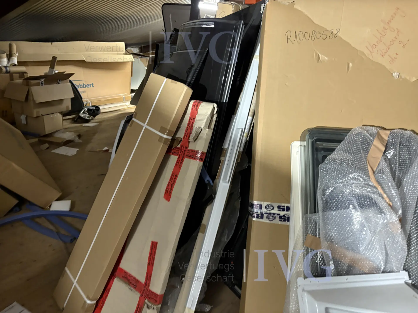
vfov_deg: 53.1
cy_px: 156
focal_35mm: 26
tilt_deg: -20.7
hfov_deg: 67.3
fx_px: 314
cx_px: 209
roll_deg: -4.7
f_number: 1.6
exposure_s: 1/25
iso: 500
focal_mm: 5.96
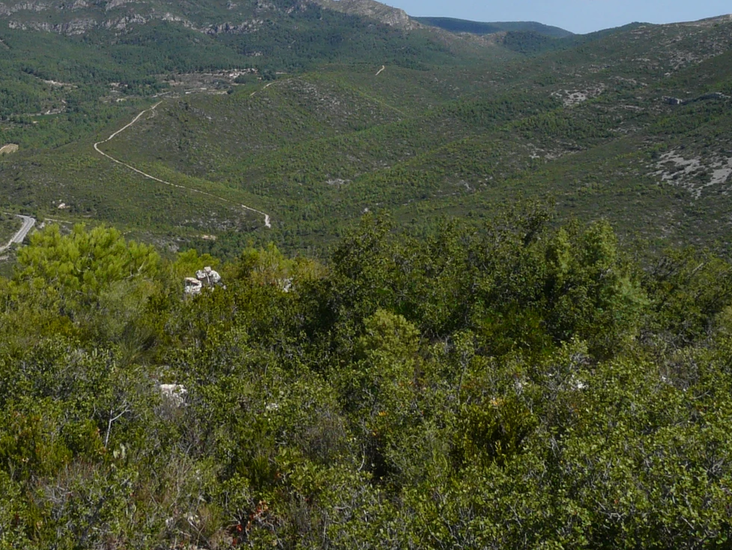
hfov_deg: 34.5
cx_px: 221
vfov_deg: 25.6
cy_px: 36
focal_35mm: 55
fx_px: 1163
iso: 100
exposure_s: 1/400
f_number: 6.3
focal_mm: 4.6
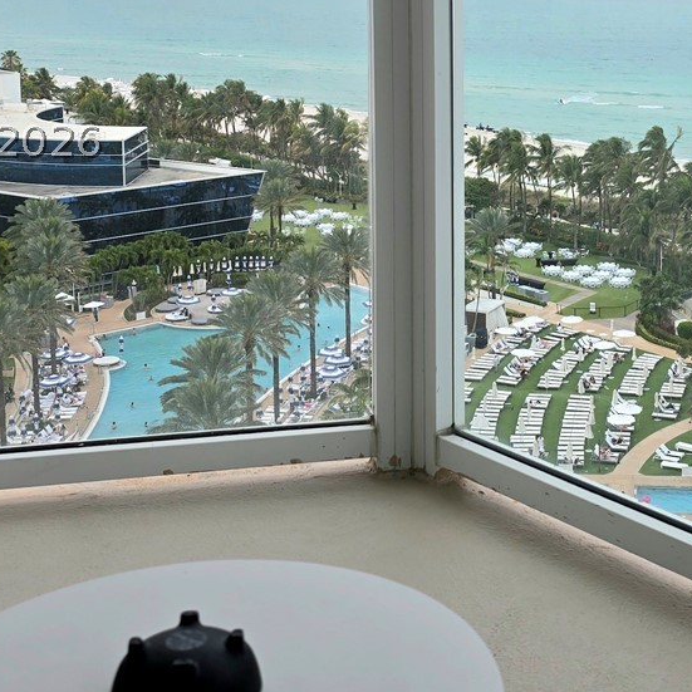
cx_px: 486
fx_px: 1334
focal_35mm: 59
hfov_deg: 28.8
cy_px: 141
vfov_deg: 28.5
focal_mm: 6.3
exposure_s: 1/196
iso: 12
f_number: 1.7
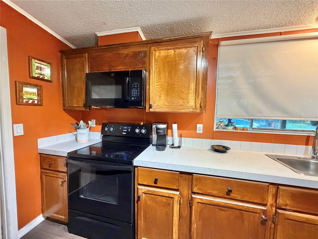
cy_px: 120
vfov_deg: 85.7
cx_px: 159
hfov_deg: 102.1
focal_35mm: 14
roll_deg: -0.5
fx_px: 129
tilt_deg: -3.8
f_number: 2.2
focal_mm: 2.22
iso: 640
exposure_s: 1/60
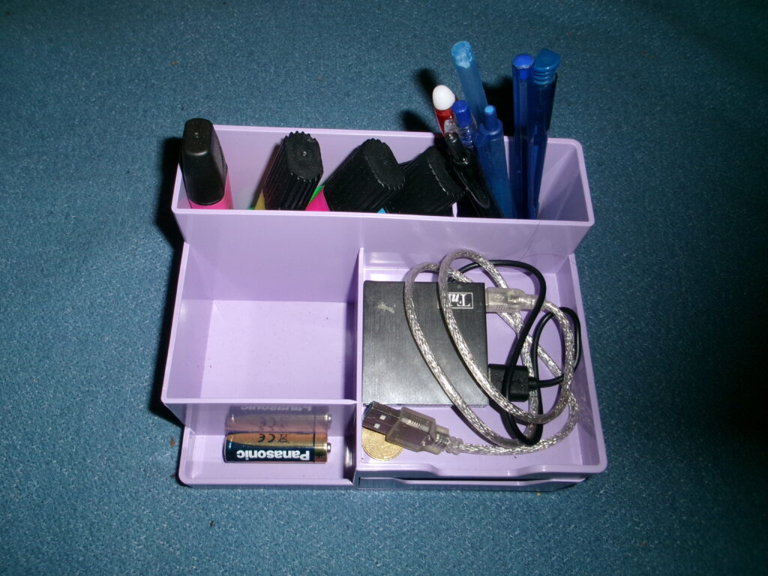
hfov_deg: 63.4
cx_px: 384
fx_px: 621
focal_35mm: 28
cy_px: 288
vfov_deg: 49.7
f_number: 3.9
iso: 200
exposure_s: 1/34
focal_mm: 5.1
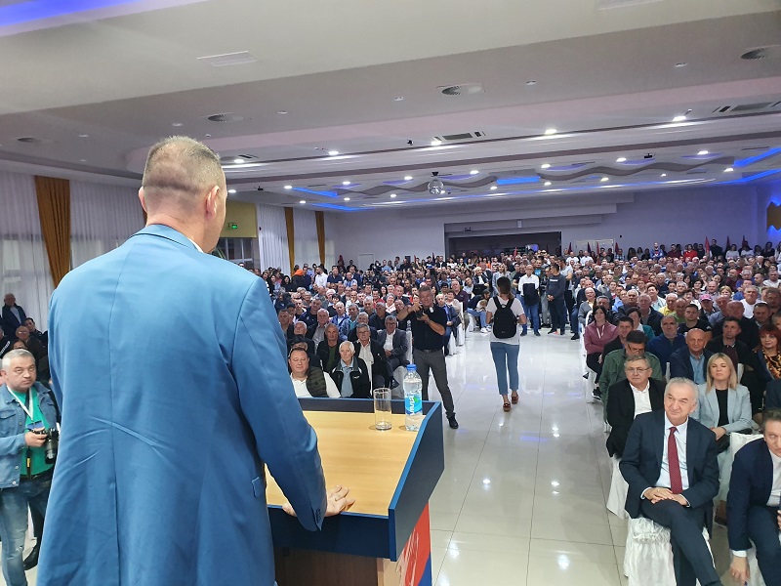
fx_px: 587
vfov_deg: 53.1
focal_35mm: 26
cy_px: 293
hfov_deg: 67.3
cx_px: 390
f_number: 2.4
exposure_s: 1/50
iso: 640
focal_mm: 4.32
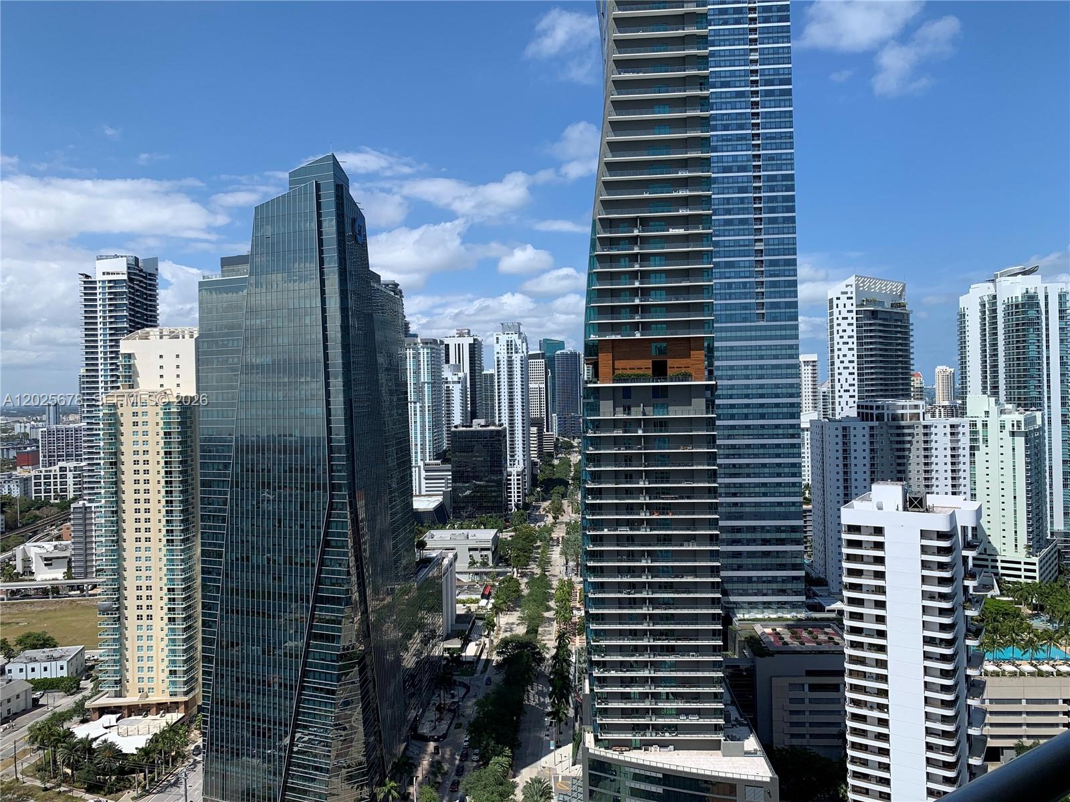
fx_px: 804
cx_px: 535
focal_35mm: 26
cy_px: 401
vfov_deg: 53.1
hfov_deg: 67.3
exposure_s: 1/3185
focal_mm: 4.25
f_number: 1.8
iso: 25
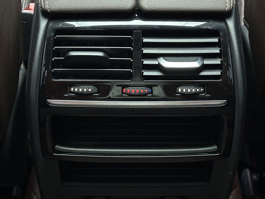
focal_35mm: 81
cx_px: 131
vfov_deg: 18.2
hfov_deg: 24.1
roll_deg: -0.6
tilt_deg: -42.9
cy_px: 104
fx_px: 620
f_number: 1.78
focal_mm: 6.86
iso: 800
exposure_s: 1/20
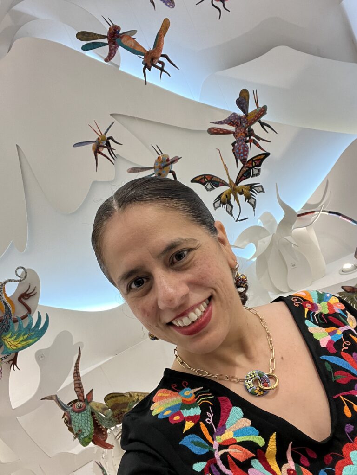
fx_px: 413
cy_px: 238
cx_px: 178
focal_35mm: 30
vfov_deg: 60.0
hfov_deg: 46.8
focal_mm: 2.71
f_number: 2.2
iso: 125
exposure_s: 1/60
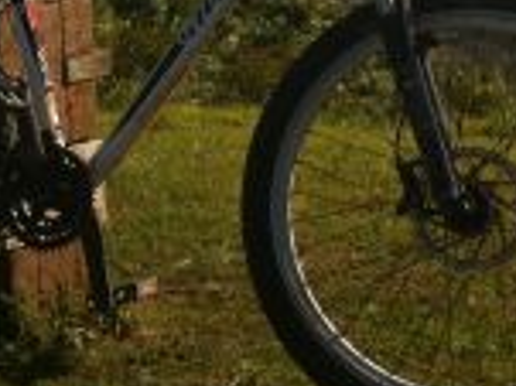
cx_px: 157
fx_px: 2204
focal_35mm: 148
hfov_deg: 13.3
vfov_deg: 9.8
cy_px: -123
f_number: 2.8
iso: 80
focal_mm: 3.85
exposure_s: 1/1436
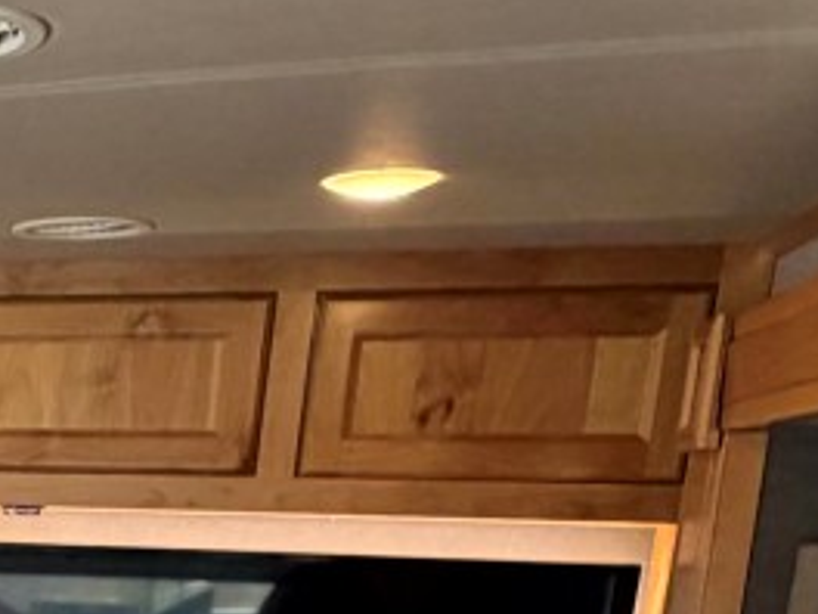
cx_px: -426
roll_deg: -2.0
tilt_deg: -14.7
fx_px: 1749
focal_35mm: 74
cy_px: 909
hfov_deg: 21.7
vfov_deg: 17.9
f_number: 2.2
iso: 200
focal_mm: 2.22
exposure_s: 1/121
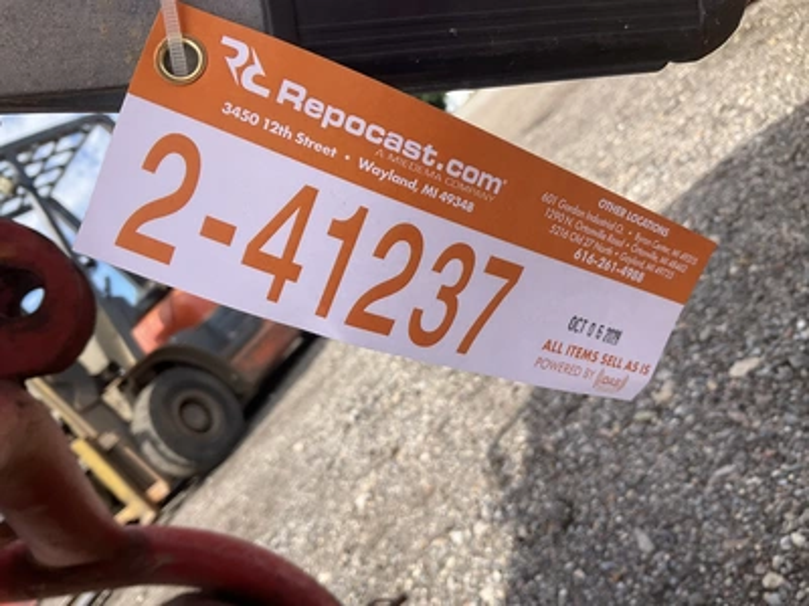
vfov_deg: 48.2
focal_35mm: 29
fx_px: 678
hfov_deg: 61.7
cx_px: 404
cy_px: 303
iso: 25
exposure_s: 1/912
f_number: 1.8
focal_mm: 3
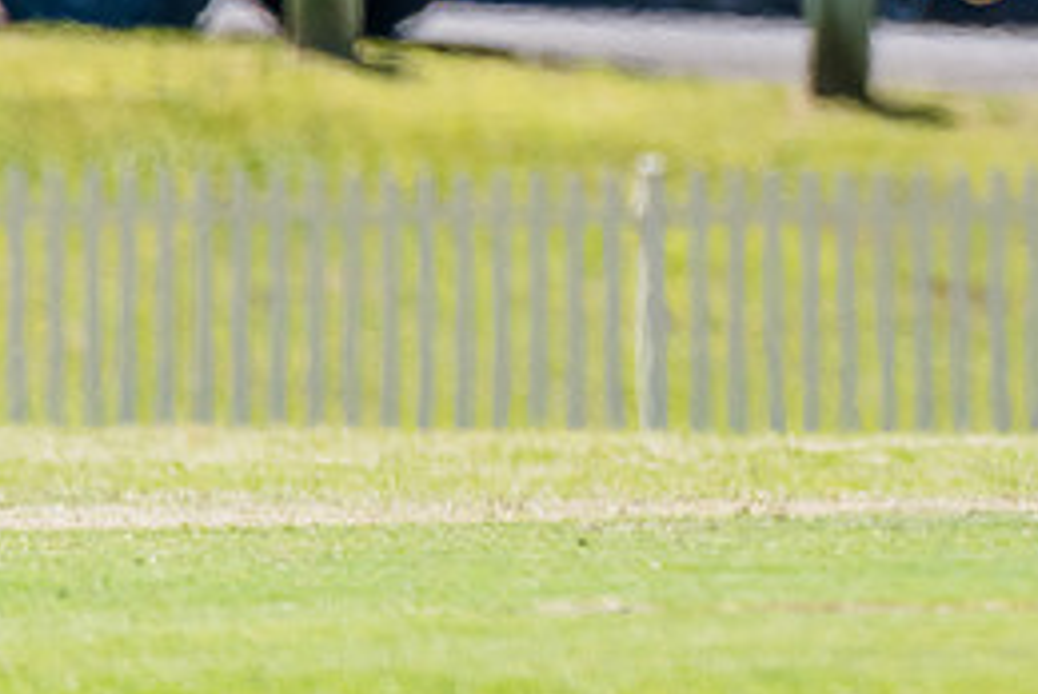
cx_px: 1322
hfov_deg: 1.2
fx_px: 50052
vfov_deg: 0.8
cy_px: -137
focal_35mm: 1734
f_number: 6.3
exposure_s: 1/2000
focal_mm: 600
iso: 640
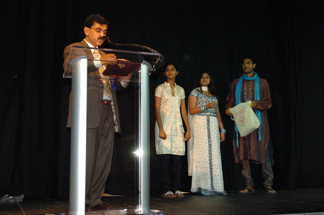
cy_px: 108
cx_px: 162
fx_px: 418
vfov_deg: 28.8
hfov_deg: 42.4
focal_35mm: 46
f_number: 3.5
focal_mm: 31
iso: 400
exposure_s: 1/200
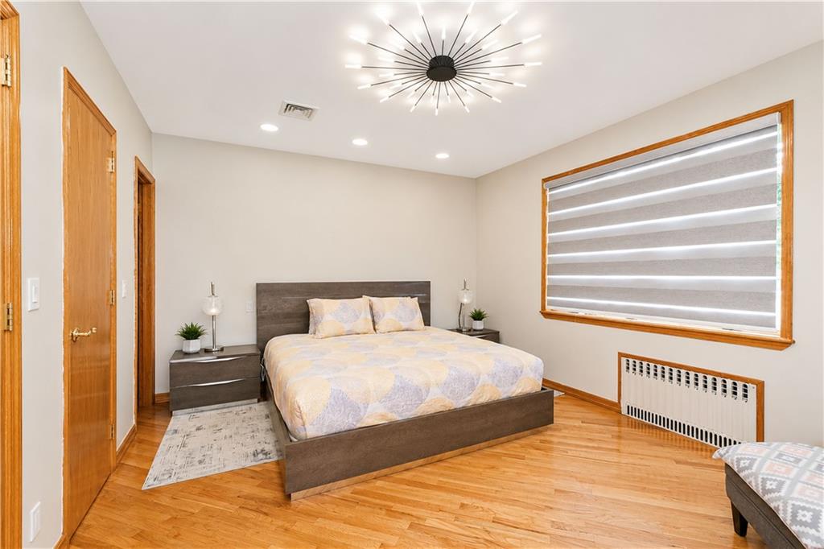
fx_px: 343
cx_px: 412
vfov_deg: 77.3
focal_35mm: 15
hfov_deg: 100.4
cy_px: 274
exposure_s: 1/60
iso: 2000
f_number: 7.1
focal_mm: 10
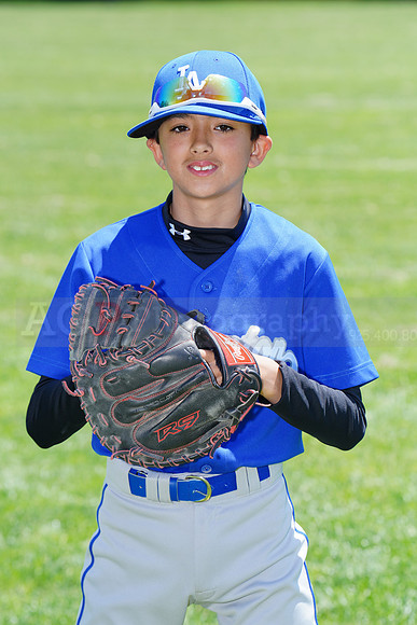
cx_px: 208
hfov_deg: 6.9
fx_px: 3473
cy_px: 312
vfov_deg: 10.3
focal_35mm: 200
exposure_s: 1/200
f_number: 9
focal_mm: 200
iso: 200
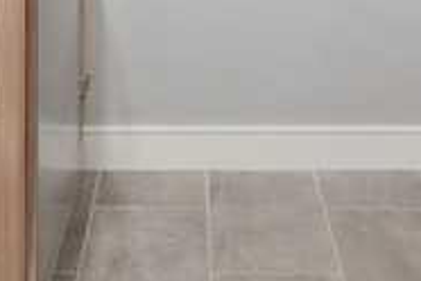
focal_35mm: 77
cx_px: 167
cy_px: -283
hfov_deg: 26.3
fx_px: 900
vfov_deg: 14.6
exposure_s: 1.3
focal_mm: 14
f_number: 13
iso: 100
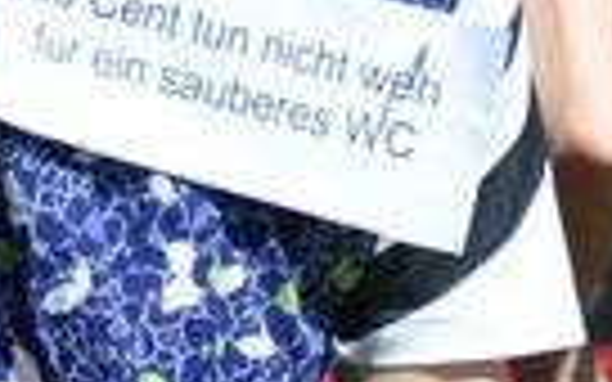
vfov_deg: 0.6
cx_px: -54
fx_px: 38262
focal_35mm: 2294
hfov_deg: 0.9
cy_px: -353
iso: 200
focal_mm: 200
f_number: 6.3
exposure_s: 1/640
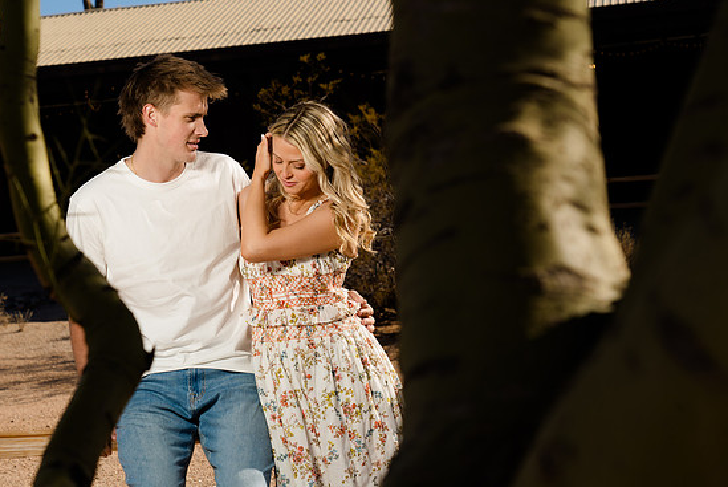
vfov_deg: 18.0
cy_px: 245
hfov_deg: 26.6
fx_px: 1538
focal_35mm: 76
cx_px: 362
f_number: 8
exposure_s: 1/200
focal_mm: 72
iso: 50
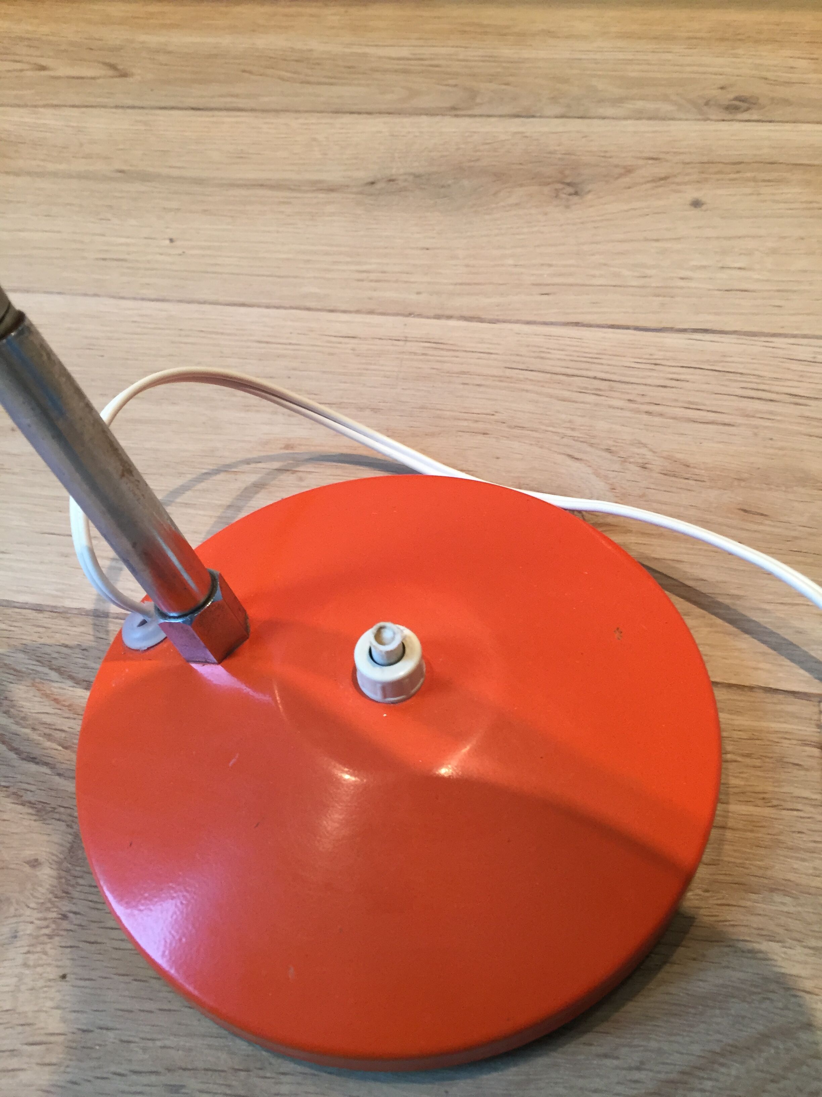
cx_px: 411
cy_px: 548
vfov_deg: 61.7
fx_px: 918
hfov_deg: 48.2
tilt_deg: -52.4
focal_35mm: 29
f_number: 2.2
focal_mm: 4.15
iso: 160
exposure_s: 1/33
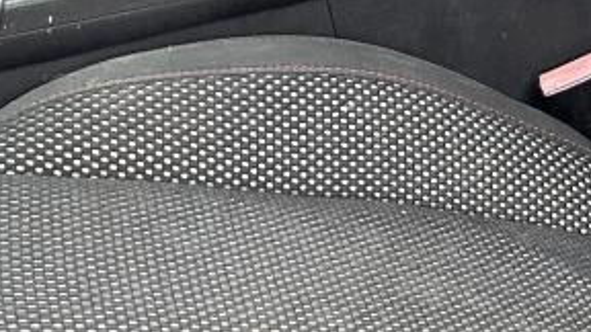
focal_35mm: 126
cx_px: 542
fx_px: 1975
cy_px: 78
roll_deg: -1.5
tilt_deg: -25.8
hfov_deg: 16.8
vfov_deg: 9.6
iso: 160
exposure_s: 1/60
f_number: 1.5
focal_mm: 5.7
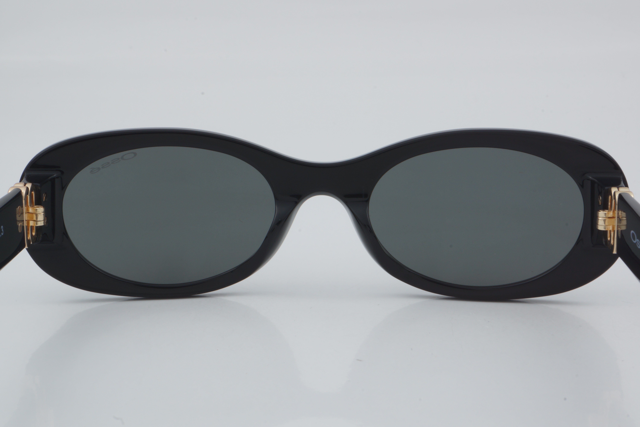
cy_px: 214
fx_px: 1467
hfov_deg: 24.6
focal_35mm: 82
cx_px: 320
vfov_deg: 16.6
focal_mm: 55
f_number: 29
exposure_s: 1/4
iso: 100
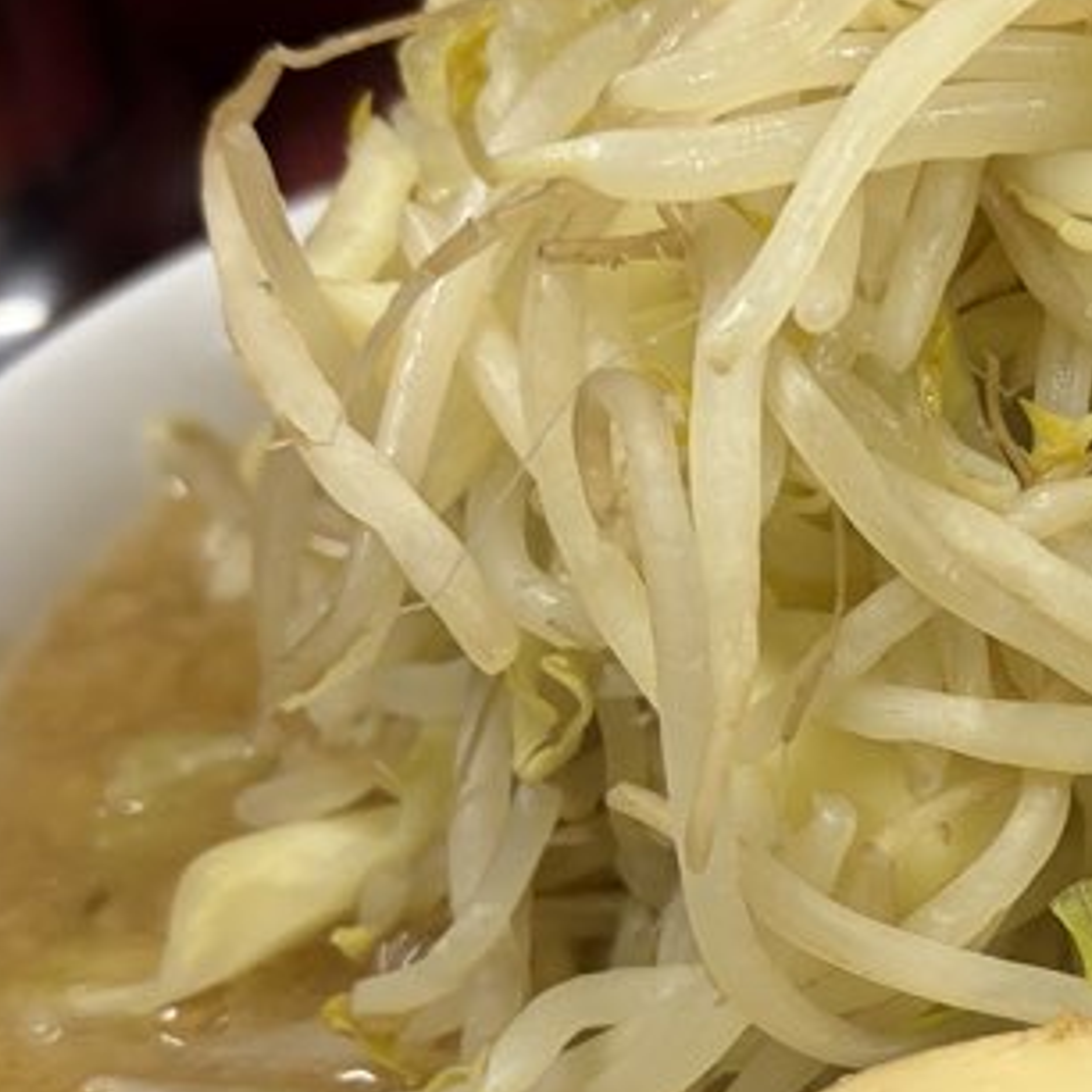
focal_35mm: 75
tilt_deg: -38.3
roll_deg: -1.7
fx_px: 2677
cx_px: 1128
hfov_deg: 22.1
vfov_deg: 22.9
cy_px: 757
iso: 100
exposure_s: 1/50
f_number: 1.6
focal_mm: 5.96
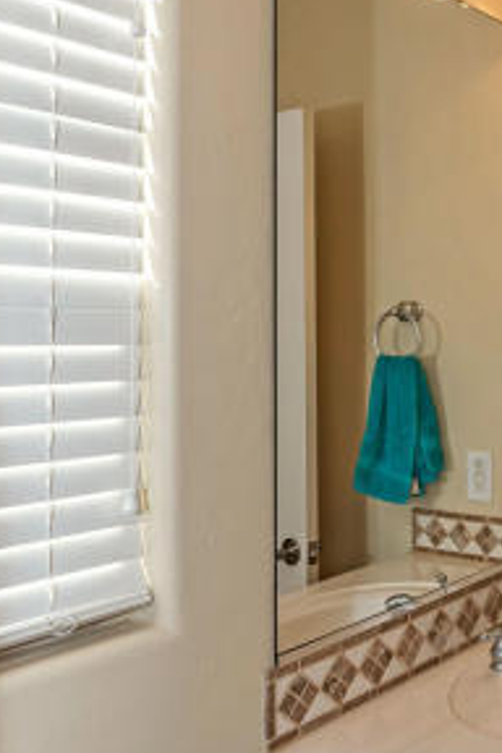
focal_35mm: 40
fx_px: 837
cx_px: 614
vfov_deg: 48.2
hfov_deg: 28.6
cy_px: 299
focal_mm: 15
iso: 320
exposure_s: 1/80
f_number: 9
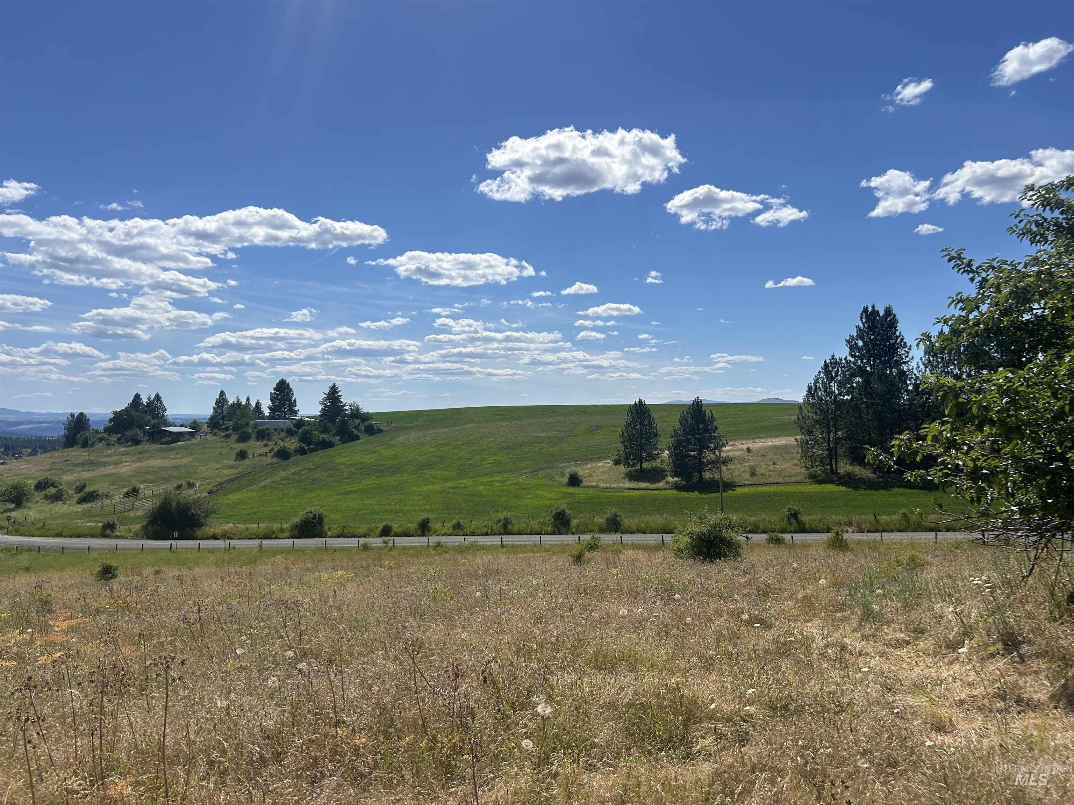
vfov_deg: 53.1
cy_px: 402
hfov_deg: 67.3
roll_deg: +0.6
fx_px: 807
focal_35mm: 26
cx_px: 537
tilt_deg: -0.6
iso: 50
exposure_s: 1/9434
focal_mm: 5.7
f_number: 1.5
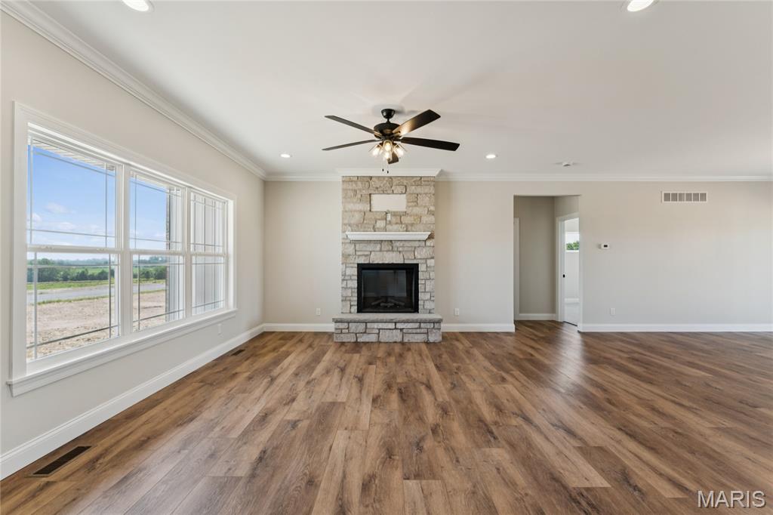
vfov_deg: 74.4
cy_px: 258
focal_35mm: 16
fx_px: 339
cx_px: 386
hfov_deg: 97.5
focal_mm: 15.8
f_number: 13
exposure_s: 1/15
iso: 320
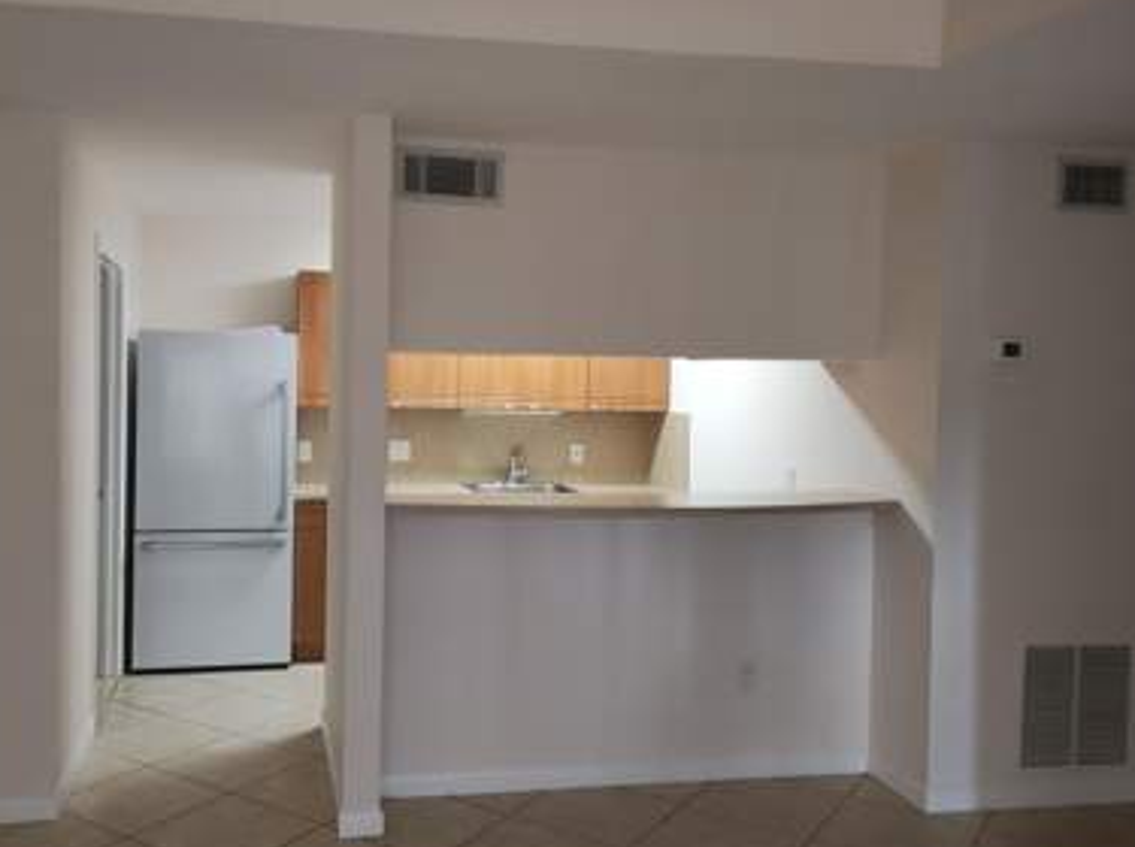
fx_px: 1048
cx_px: 457
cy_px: 419
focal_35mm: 32
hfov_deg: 56.5
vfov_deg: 44.0
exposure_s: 1/30
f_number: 1.7
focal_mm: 4.71
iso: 1469
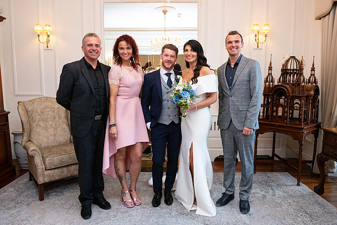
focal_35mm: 27
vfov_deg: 48.6
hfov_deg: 68.2
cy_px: 112
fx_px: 249
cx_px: 168
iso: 640
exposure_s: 1/160
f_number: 5
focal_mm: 26
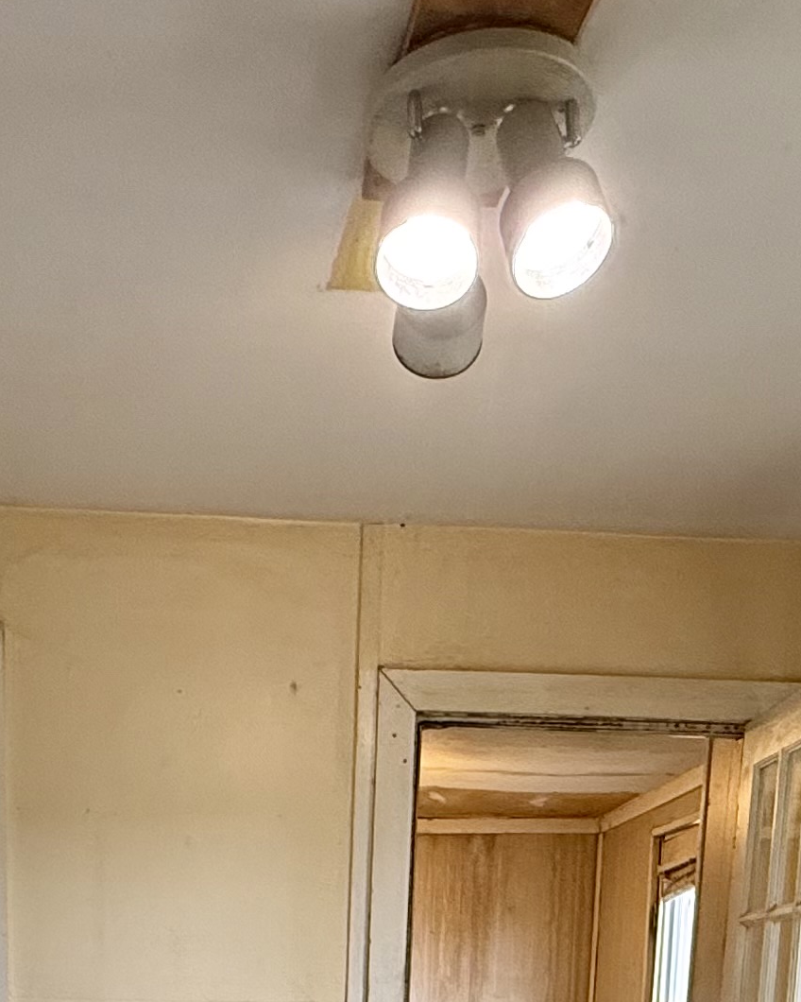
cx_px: 256
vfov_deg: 28.6
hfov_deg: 28.9
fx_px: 1541
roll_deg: -0.2
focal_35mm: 52
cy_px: 1343
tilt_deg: -11.9
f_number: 2.2
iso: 200
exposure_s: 1/120
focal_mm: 2.22
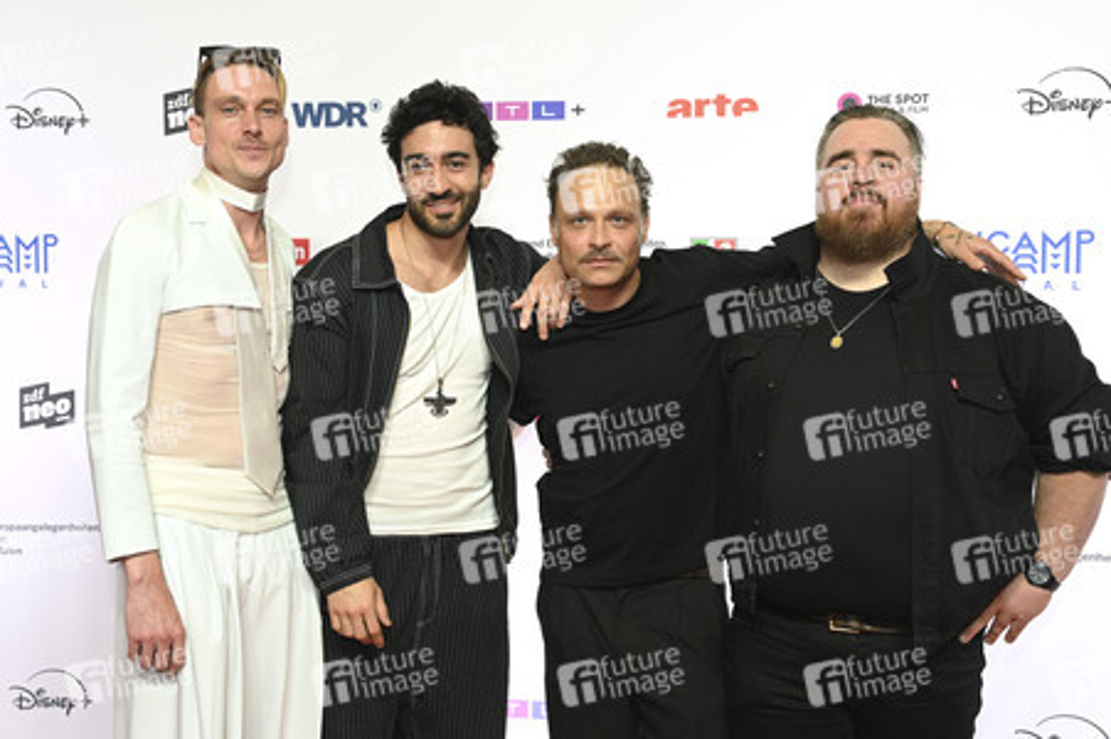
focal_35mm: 49
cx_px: 556
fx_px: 1511
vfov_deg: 27.5
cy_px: 370
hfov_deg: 40.4
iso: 1600
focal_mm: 49
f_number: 5
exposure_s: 1/200
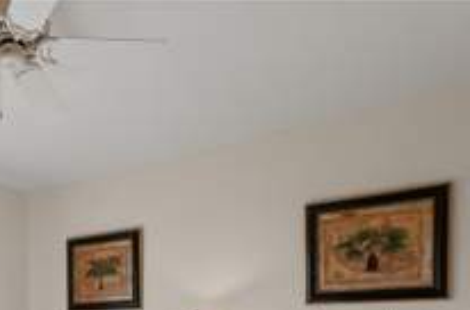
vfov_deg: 32.1
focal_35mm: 35
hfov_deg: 50.1
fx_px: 456
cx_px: 71
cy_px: 360
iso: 200
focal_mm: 10
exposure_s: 1/25
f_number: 8
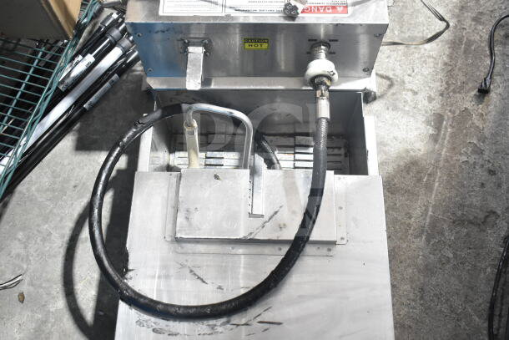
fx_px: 530
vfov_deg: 35.5
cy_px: 170
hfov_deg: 51.3
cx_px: 254
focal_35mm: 38
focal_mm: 25
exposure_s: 1/40
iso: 1800
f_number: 4
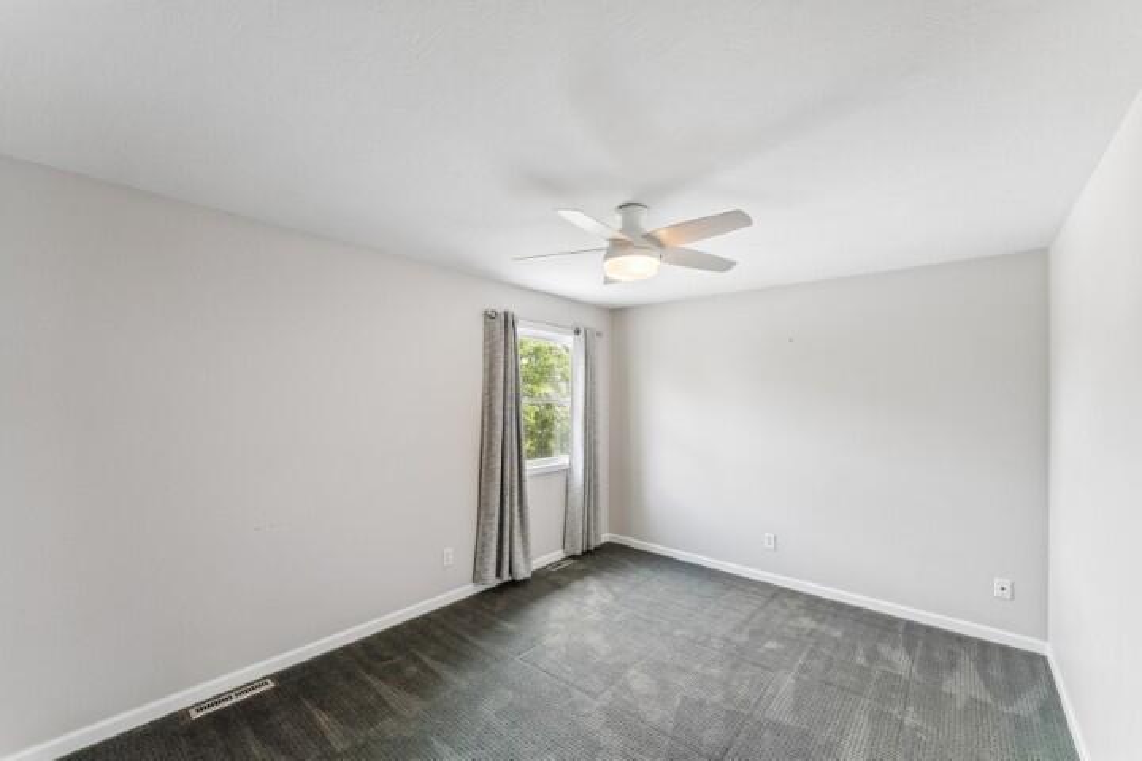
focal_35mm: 14
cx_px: 571
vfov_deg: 81.2
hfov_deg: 104.3
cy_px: 380
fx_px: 444
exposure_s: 1/13
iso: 400
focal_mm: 14
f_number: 13
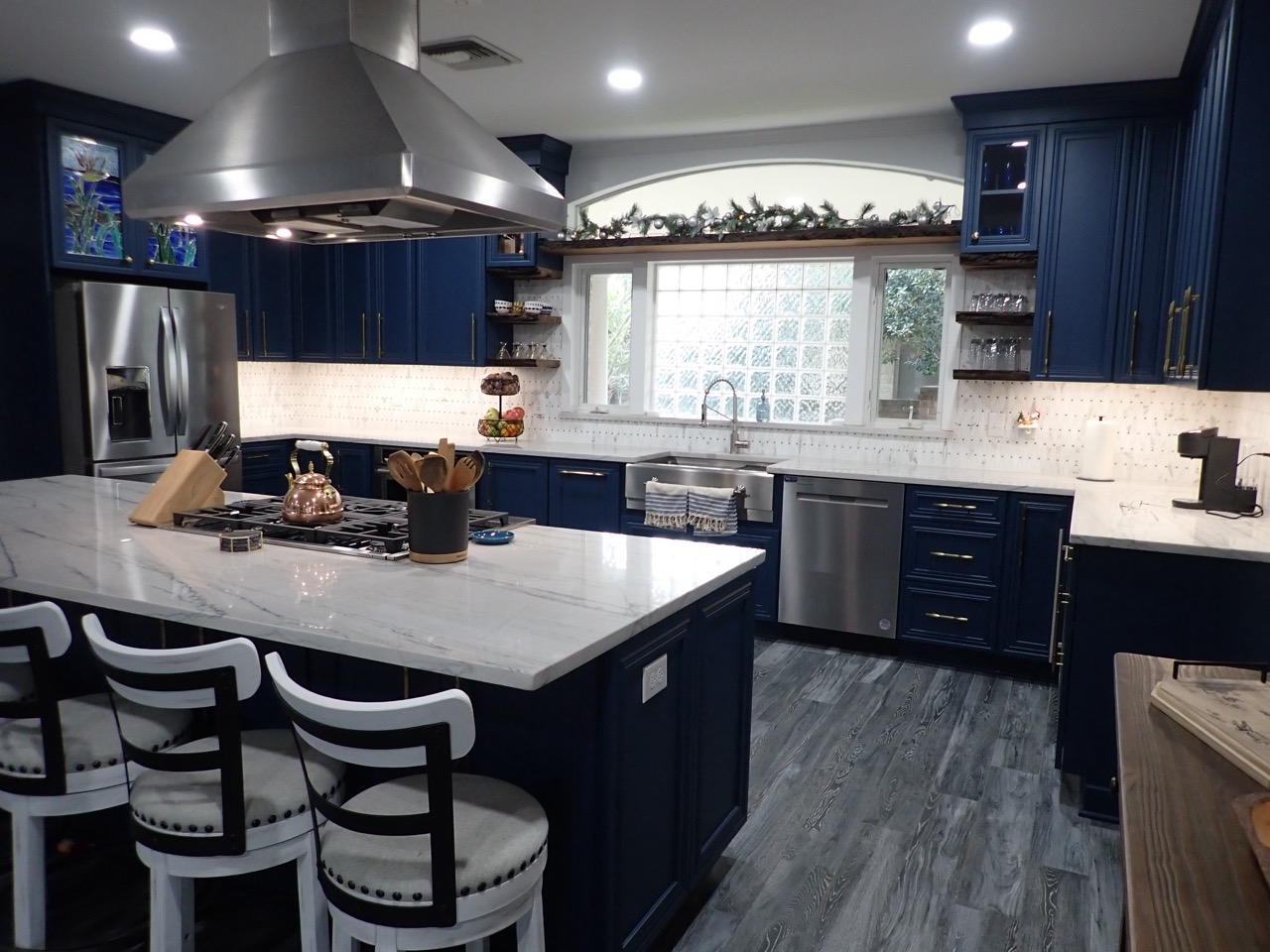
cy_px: 476
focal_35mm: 25
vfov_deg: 54.9
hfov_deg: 69.4
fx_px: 917
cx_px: 635
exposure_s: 1/40
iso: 200
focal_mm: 4.5
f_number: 2
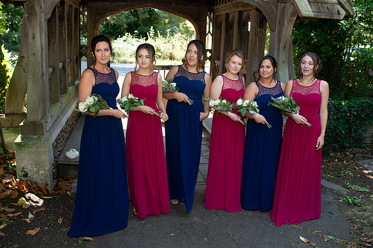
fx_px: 362
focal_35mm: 35
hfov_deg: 54.5
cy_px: 124
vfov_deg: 37.8
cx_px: 186
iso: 250
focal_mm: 35
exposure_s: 1/250
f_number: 3.5
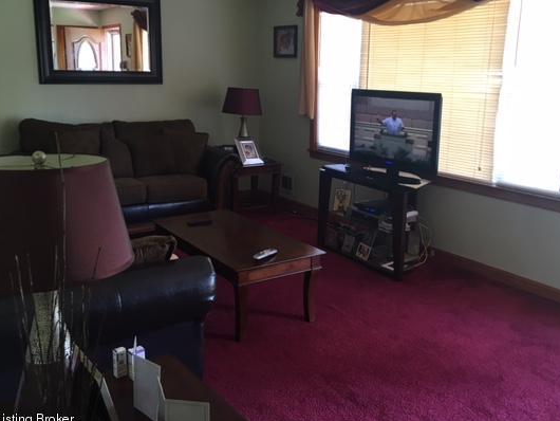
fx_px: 566
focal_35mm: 35
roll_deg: -0.1
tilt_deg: -12.8
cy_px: 186
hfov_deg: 52.6
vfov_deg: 40.7
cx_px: 284
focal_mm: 4.15
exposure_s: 1/30
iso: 64
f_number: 2.2
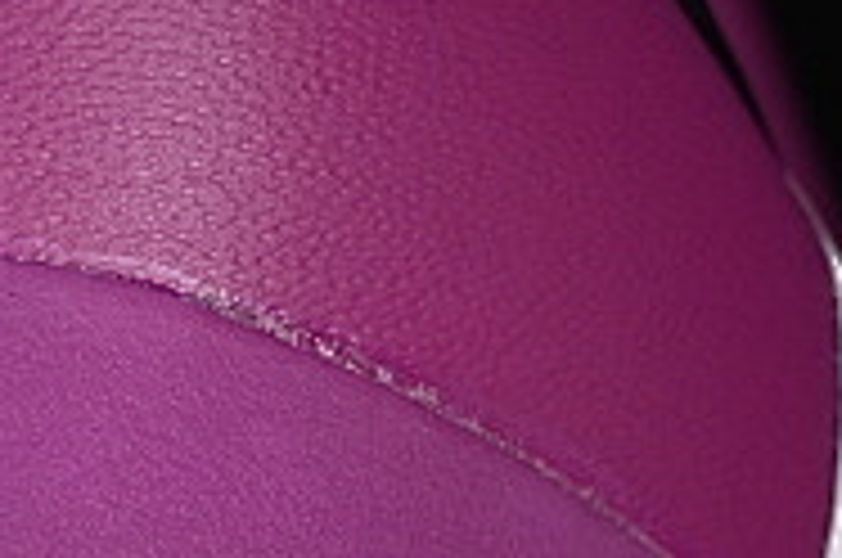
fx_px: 10133
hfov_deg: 4.7
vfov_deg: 3.1
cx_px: -171
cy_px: 1242
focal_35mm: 434
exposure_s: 1/80
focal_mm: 50
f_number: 7.1
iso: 160
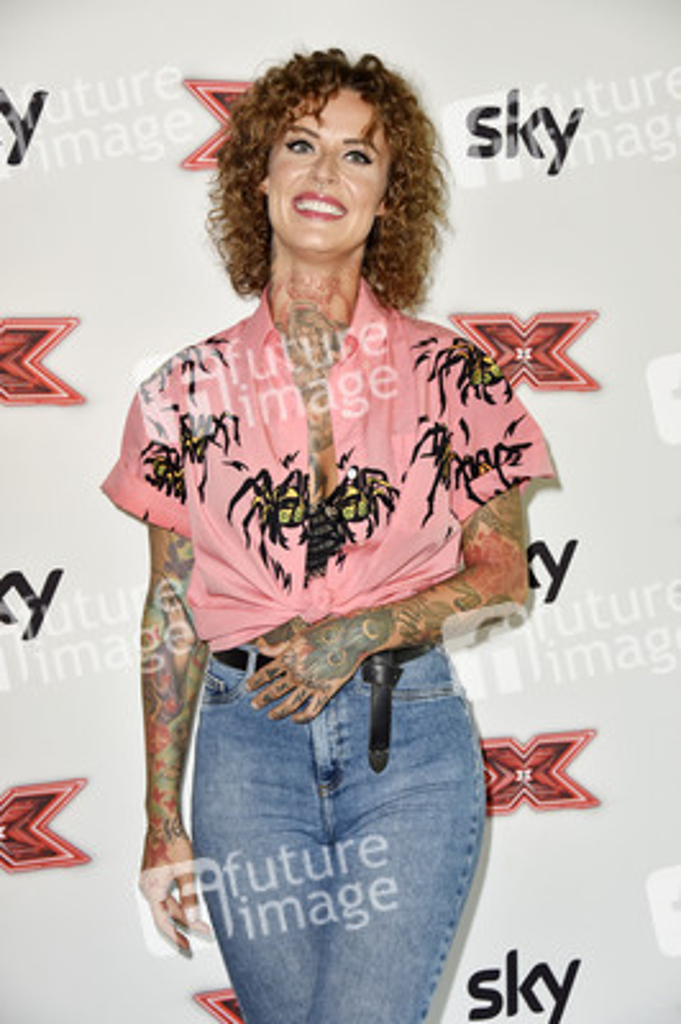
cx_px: 340
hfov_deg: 17.5
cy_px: 512
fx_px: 2217
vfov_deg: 26.0
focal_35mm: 78
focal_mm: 78
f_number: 5.6
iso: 640
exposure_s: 1/160
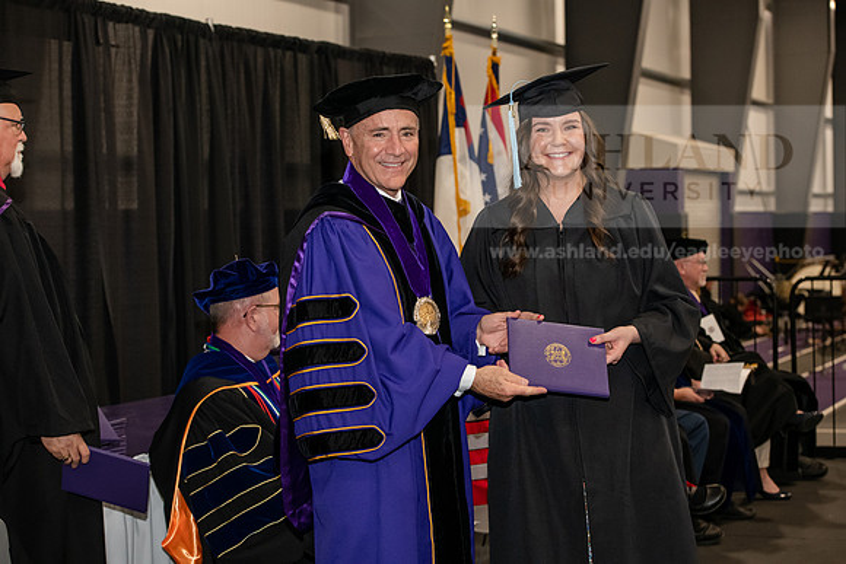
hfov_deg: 28.8
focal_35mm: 70
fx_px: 1645
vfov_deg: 19.5
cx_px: 423
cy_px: 282
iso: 2500
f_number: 5
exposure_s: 1/200
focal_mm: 70
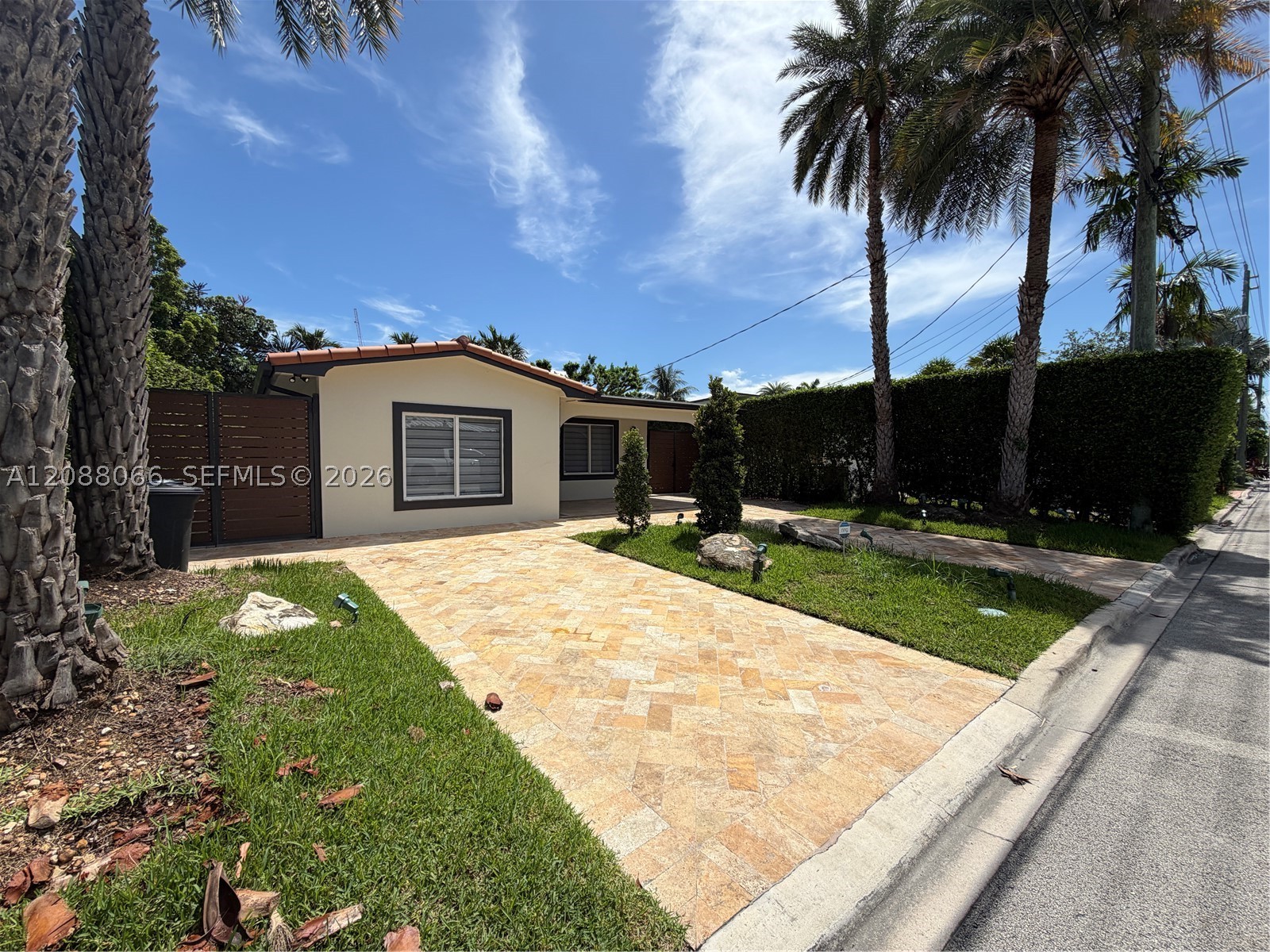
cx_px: 635
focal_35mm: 14
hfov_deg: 102.1
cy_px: 476
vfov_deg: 85.7
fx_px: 514
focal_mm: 2.22
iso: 20
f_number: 2.2
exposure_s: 1/1431
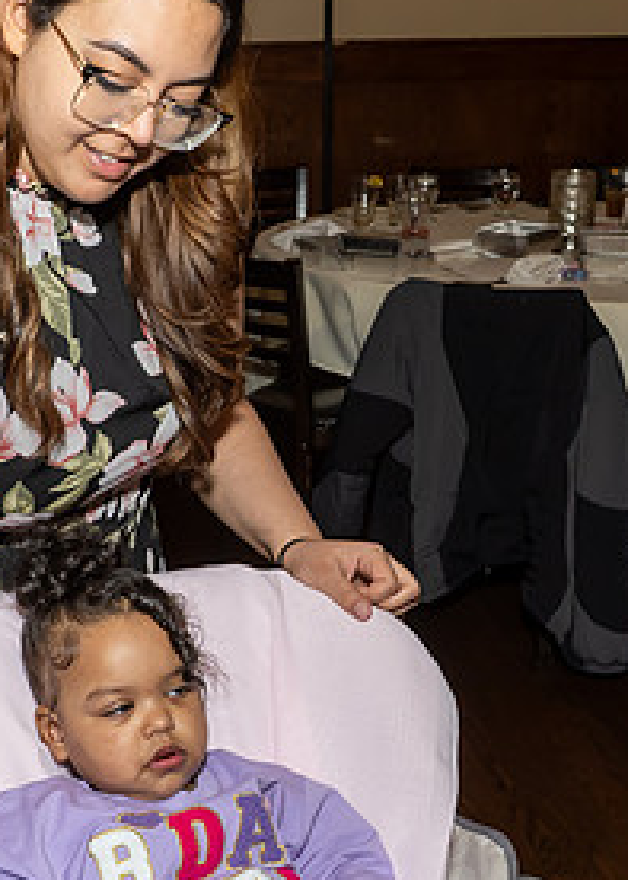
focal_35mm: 62
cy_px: 465
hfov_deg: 22.9
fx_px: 1549
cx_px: 233
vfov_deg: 31.7
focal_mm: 17
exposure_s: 1/250
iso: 640
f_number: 8
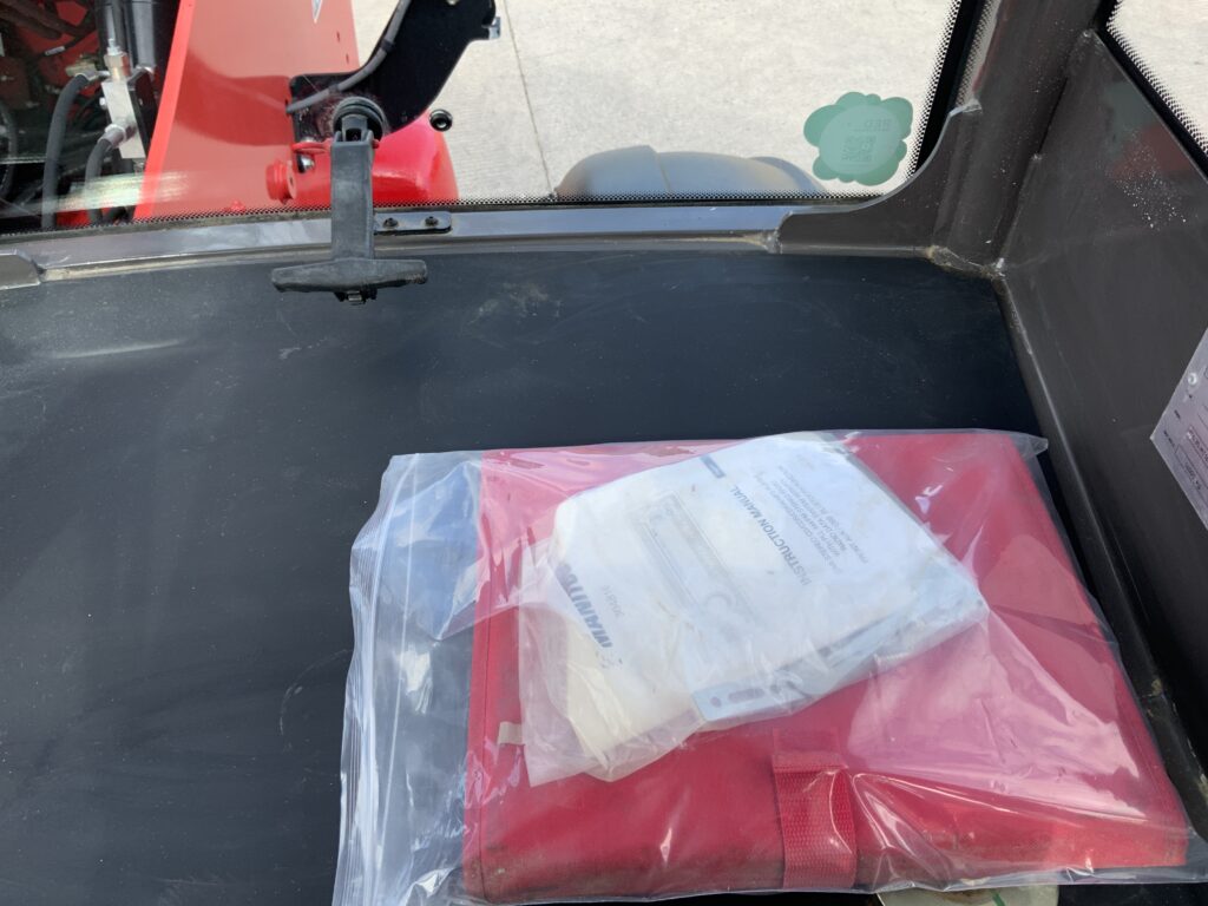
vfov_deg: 48.2
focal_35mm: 29
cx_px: 604
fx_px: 1012
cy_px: 453
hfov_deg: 61.7
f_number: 1.8
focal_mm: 3
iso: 16
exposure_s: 1/212
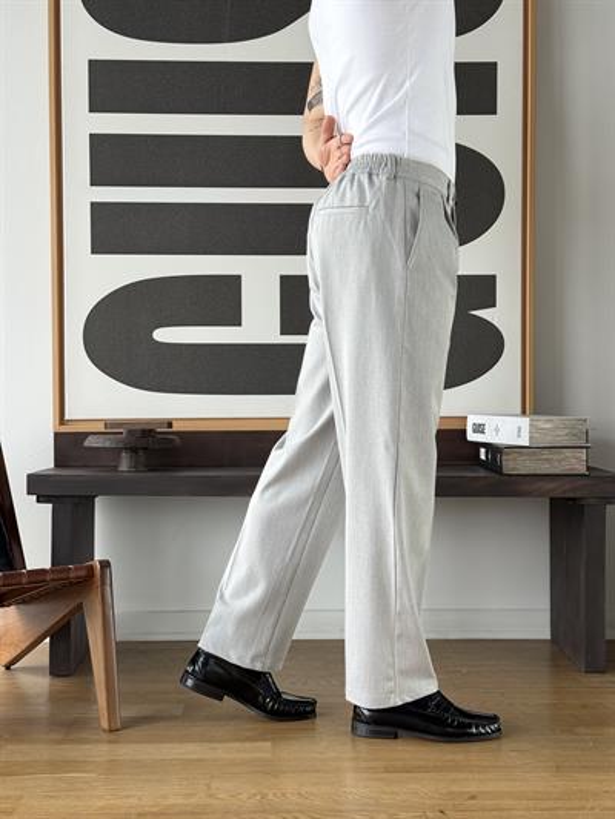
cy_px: 410
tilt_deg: -0.9
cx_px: 308
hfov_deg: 30.3
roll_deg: -0.2
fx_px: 1137
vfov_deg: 39.6
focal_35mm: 48
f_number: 1.78
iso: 64
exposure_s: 1/158
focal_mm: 6.76
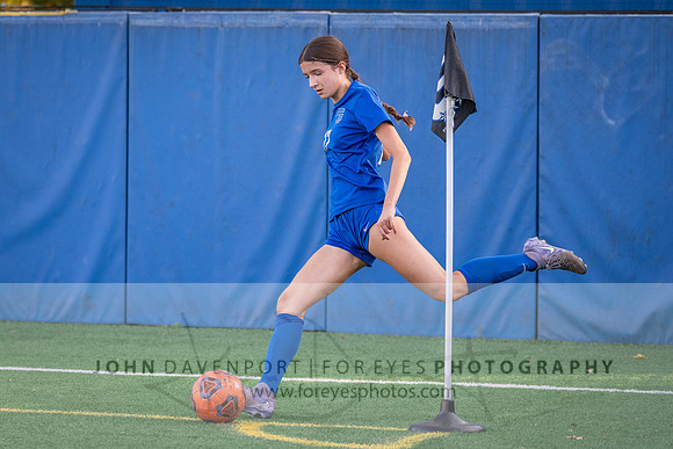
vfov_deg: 7.9
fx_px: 3231
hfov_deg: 11.9
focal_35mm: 173
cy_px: 175
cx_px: 260
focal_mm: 112
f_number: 2.8
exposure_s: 1/2000
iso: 1250
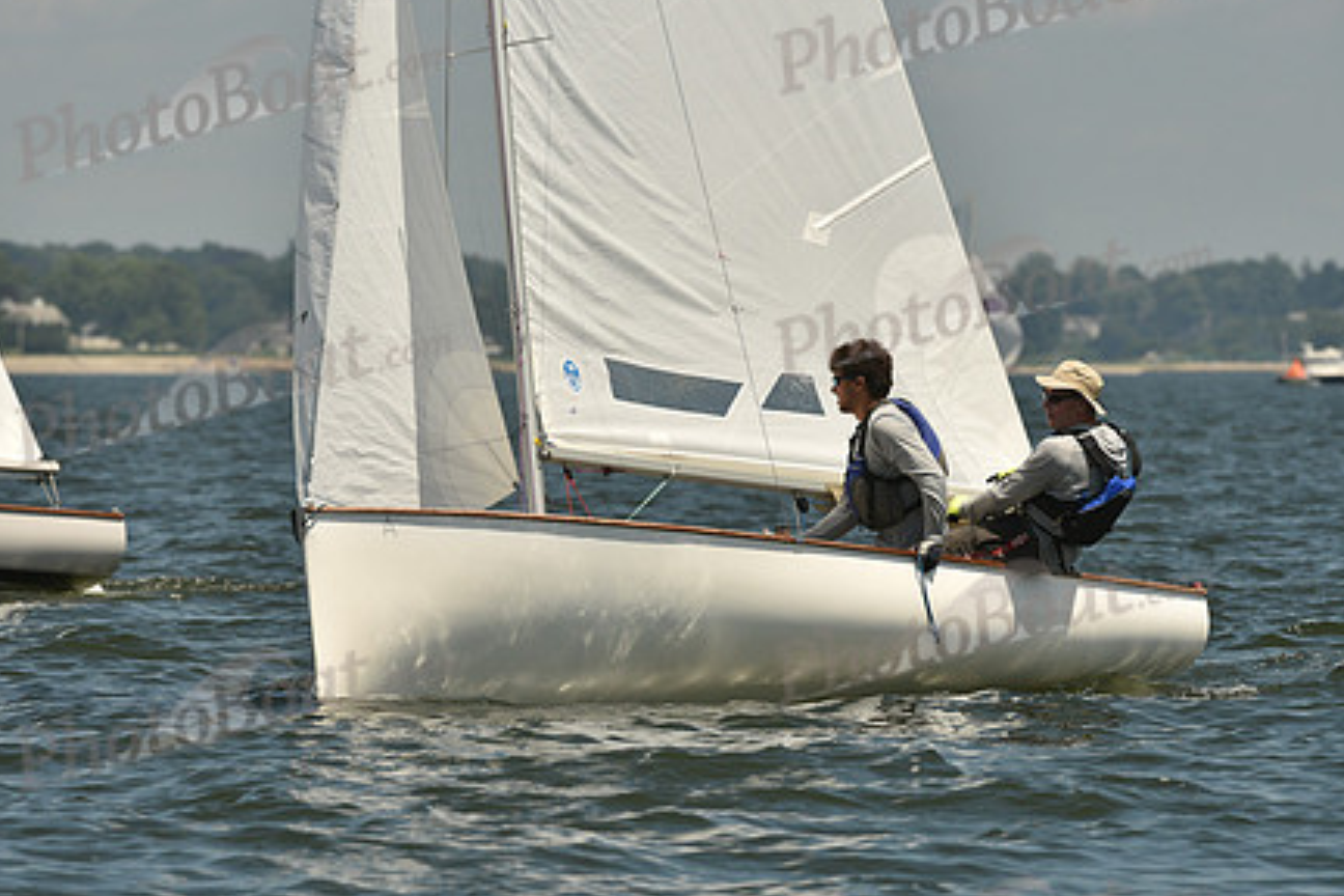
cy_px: 506
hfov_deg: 5.0
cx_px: 616
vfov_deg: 3.3
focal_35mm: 416
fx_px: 15529
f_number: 8
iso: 250
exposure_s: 1/1250
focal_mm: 310
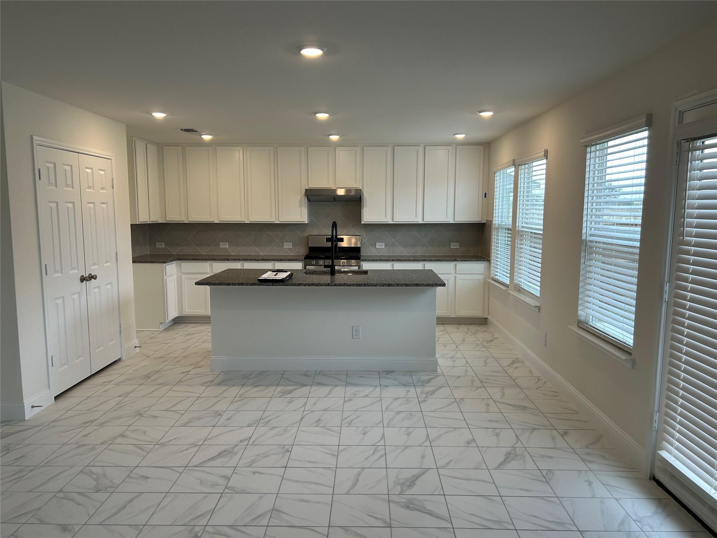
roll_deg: +1.7
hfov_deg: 67.3
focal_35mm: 26
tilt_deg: -6.0
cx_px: 358
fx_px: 539
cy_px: 269
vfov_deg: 53.1
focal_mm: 5.7
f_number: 1.5
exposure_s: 1/141
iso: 40
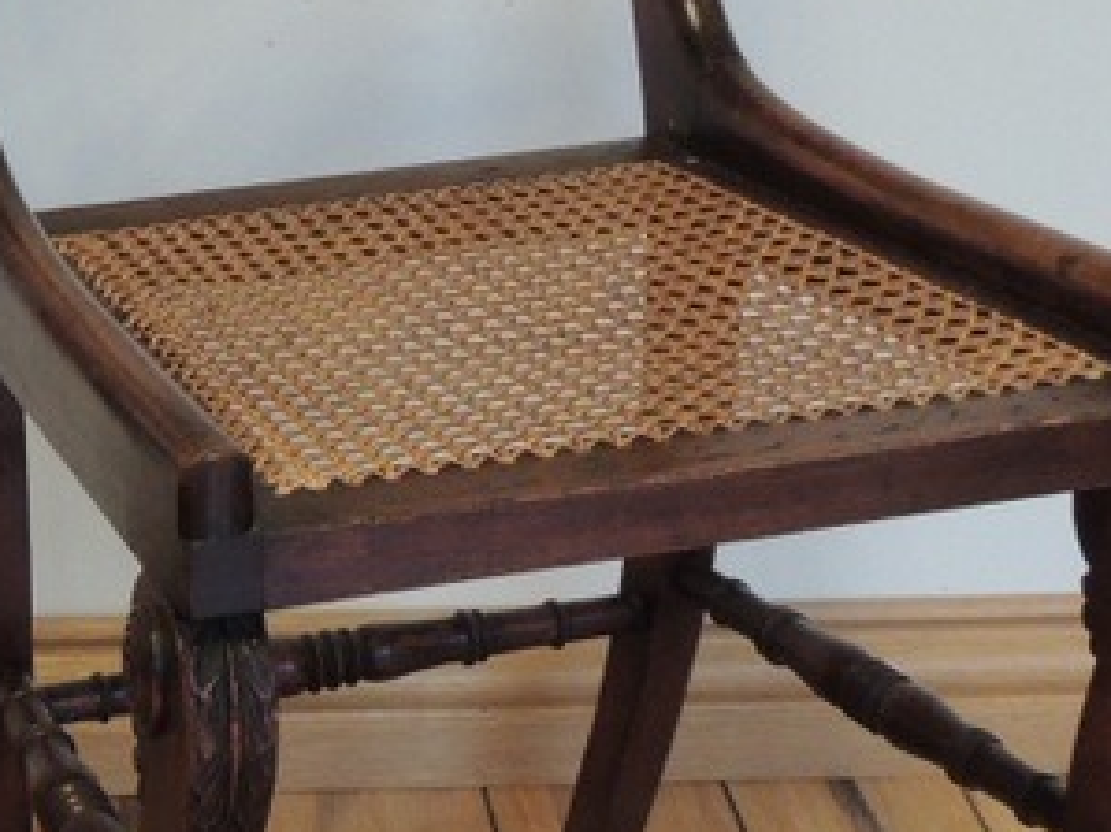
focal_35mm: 120
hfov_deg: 16.0
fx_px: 3850
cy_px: 316
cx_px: -93
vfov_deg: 12.3
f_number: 3.3
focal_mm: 6.2
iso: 360
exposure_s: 1/50
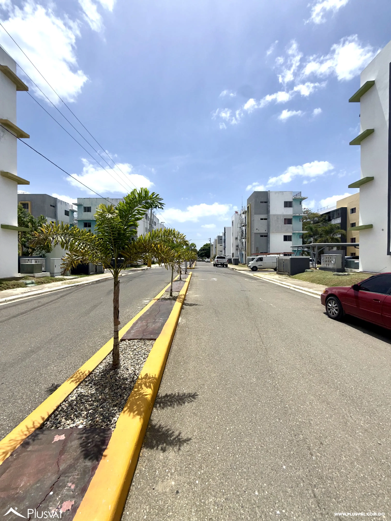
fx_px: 211
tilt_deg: -1.3
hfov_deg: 85.7
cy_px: 260
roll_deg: -0.5
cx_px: 196
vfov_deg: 102.1
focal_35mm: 14
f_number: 2.2
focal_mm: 2.22
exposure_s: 1/1745
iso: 16
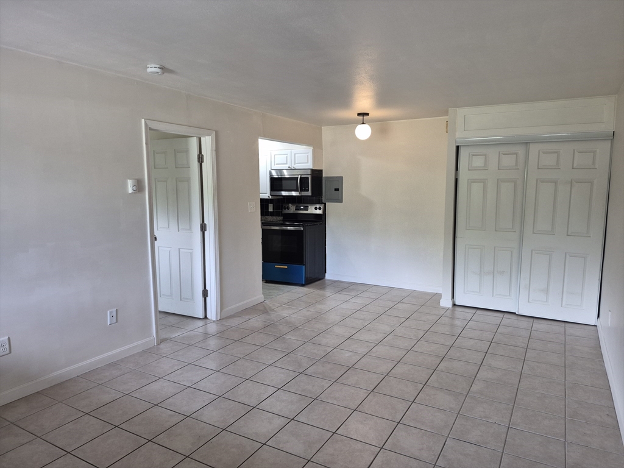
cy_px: 234
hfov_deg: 73.9
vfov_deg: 58.9
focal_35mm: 23
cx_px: 312
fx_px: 415
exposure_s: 1/120
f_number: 1.8
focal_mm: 5.4
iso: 250
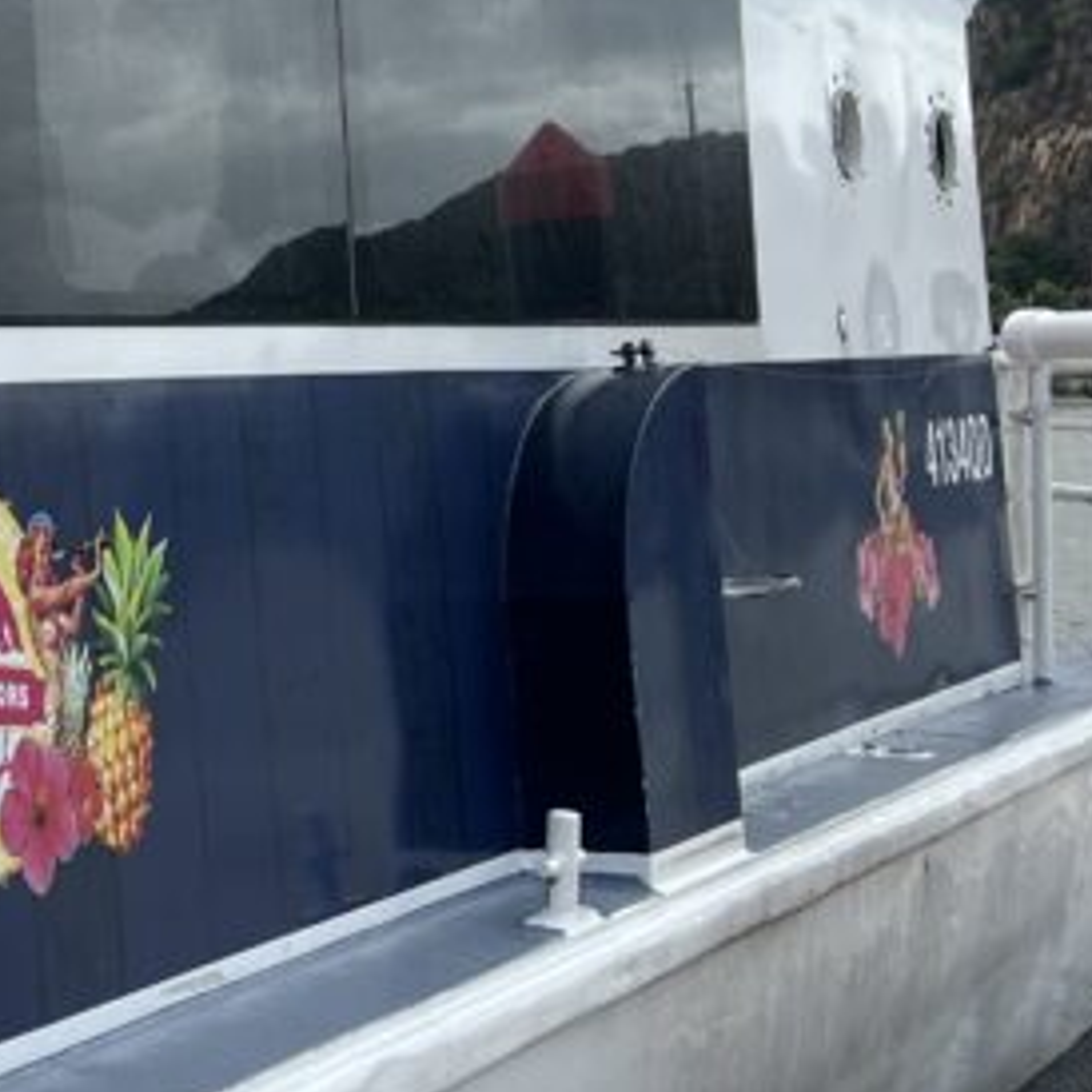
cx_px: -287
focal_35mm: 86
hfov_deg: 18.9
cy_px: 410
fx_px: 3069
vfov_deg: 20.1
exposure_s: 1/2695
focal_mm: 5.7
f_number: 1.5
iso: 50
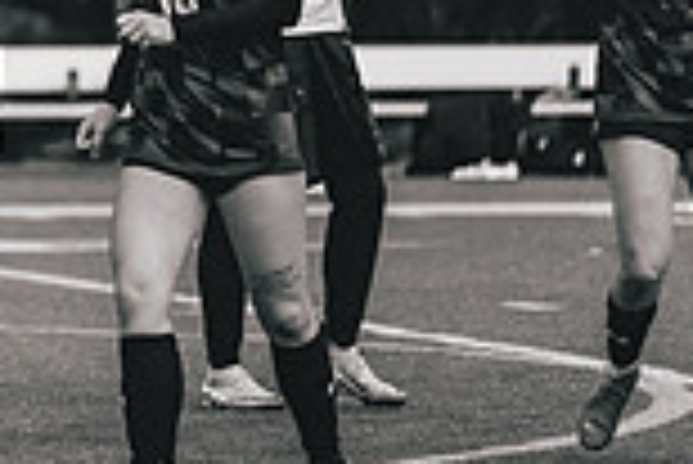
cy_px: -20
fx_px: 10944
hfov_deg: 3.6
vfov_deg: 2.4
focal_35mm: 568
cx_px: -562
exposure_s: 1/1600
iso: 800
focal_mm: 150
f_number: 2.8
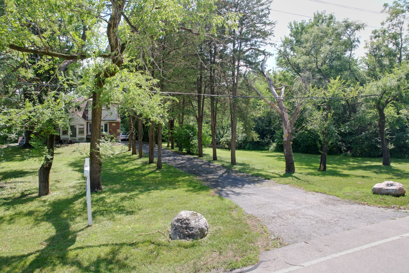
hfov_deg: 78.6
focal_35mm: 22
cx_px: 204
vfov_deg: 57.2
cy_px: 136
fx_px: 250
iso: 100
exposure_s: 1/800
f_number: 2.8
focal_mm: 8.38
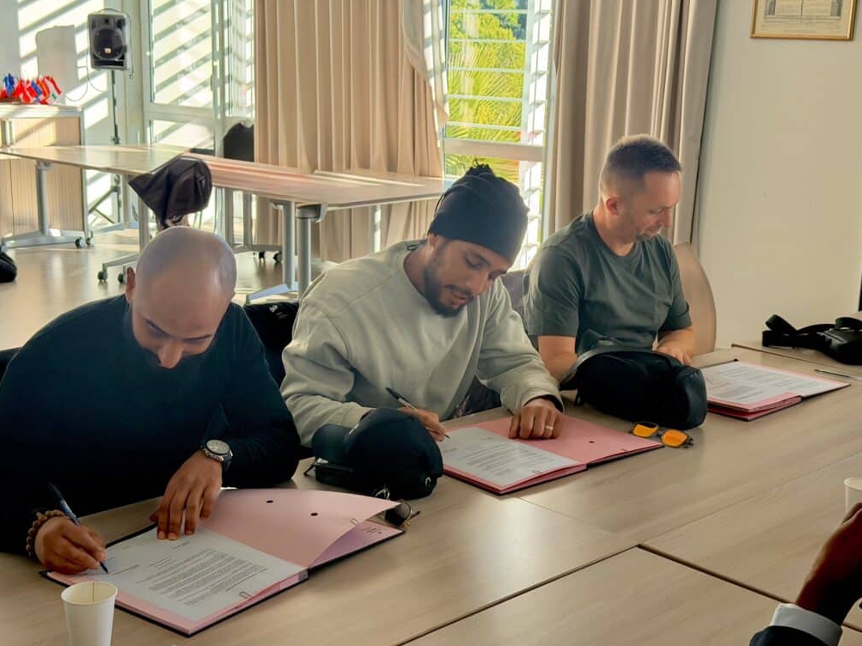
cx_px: 425
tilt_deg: -13.1
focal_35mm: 49
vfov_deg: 29.7
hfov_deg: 38.9
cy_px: 326
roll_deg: -1.4
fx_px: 1220
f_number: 1.78
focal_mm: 6.76
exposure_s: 1/221
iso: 160
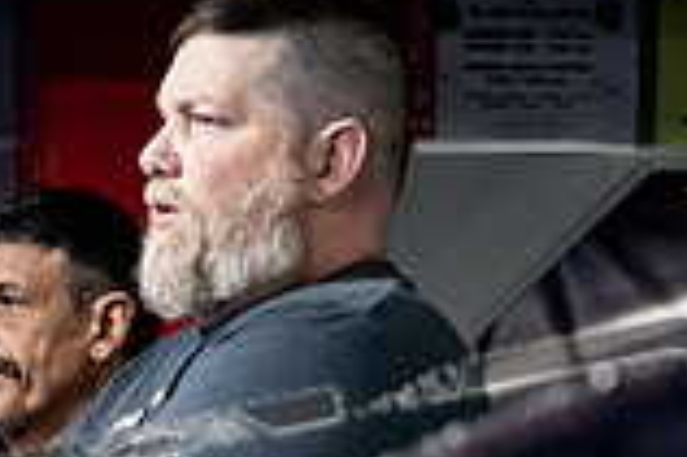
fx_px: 4423
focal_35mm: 232
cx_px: -370
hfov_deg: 8.7
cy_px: 603
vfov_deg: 5.9
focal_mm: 63
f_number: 2.8
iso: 8000
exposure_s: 1/1000
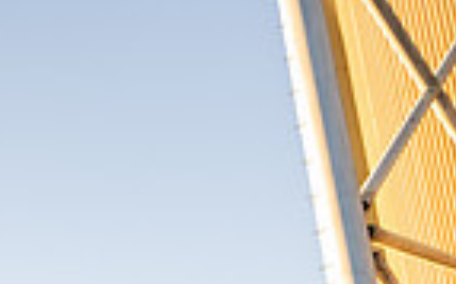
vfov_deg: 16.6
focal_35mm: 58
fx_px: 720
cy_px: 577
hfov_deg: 19.5
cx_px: -450
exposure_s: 1/200
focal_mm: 14
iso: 640
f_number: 5
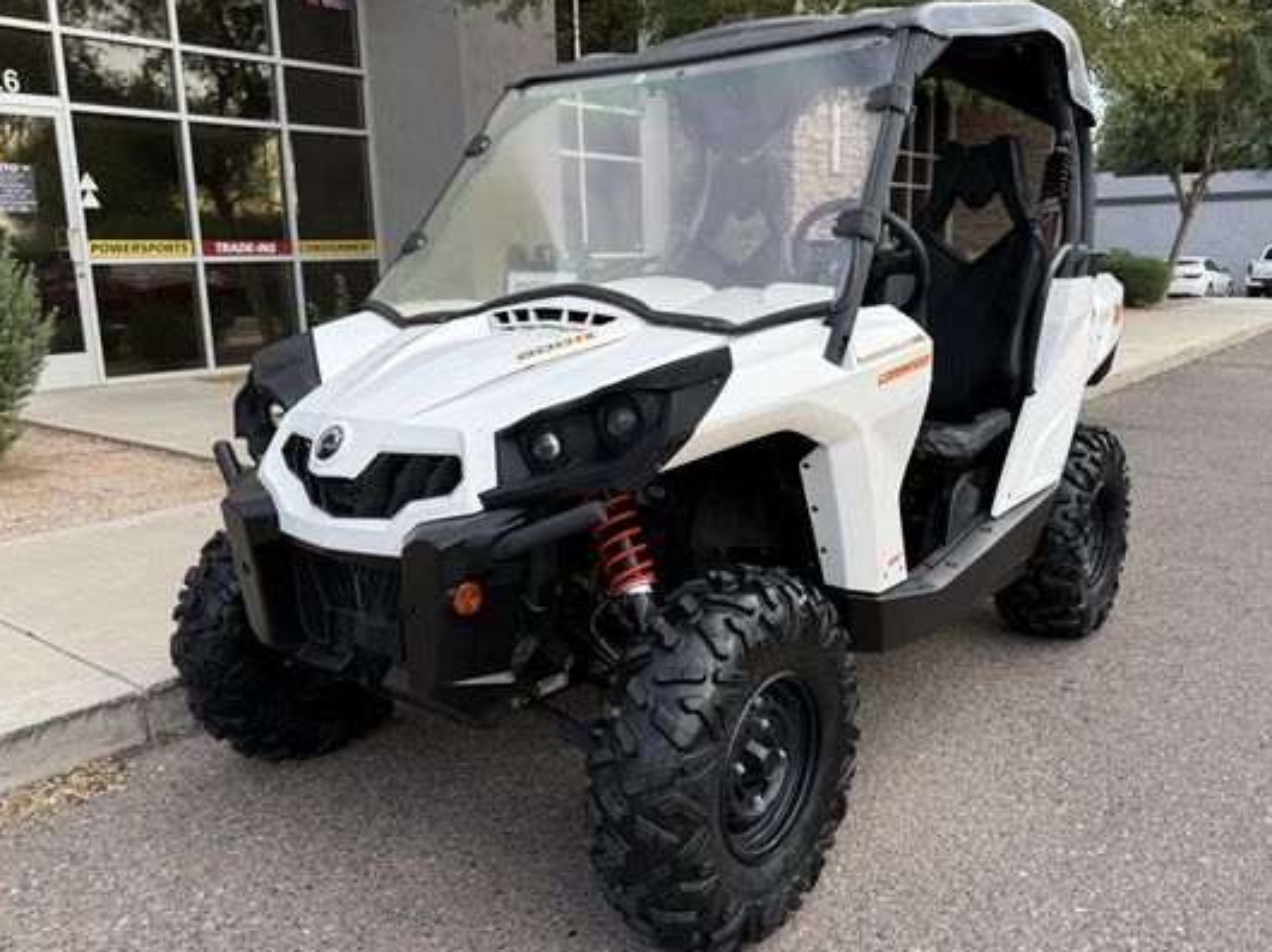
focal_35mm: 29
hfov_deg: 61.7
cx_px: 665
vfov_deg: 48.2
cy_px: 489
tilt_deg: -11.3
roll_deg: +1.8
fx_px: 1065
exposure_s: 1/622
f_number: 1.78
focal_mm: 6.76
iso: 80
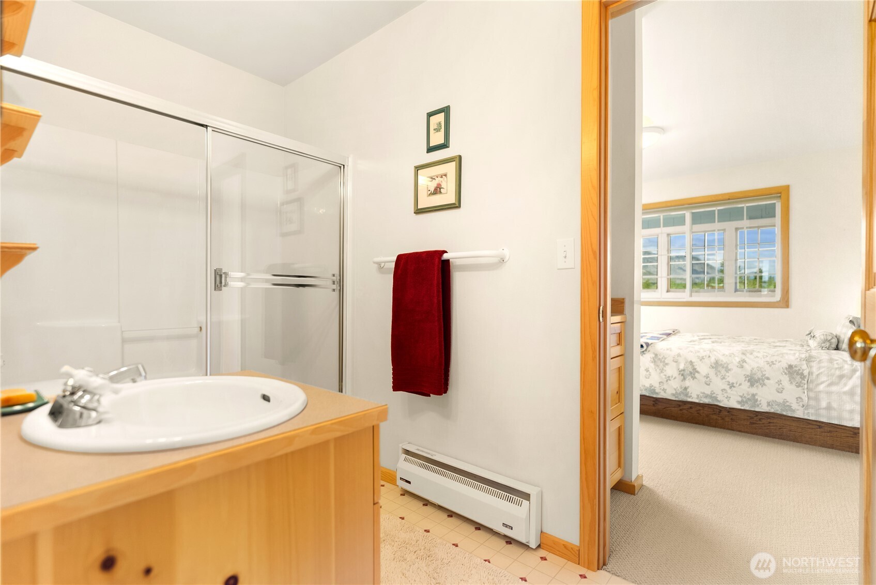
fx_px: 404
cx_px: 438
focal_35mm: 17
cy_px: 292
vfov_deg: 71.8
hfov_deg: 94.6
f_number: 2.8
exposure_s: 1/15
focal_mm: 16.6
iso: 400
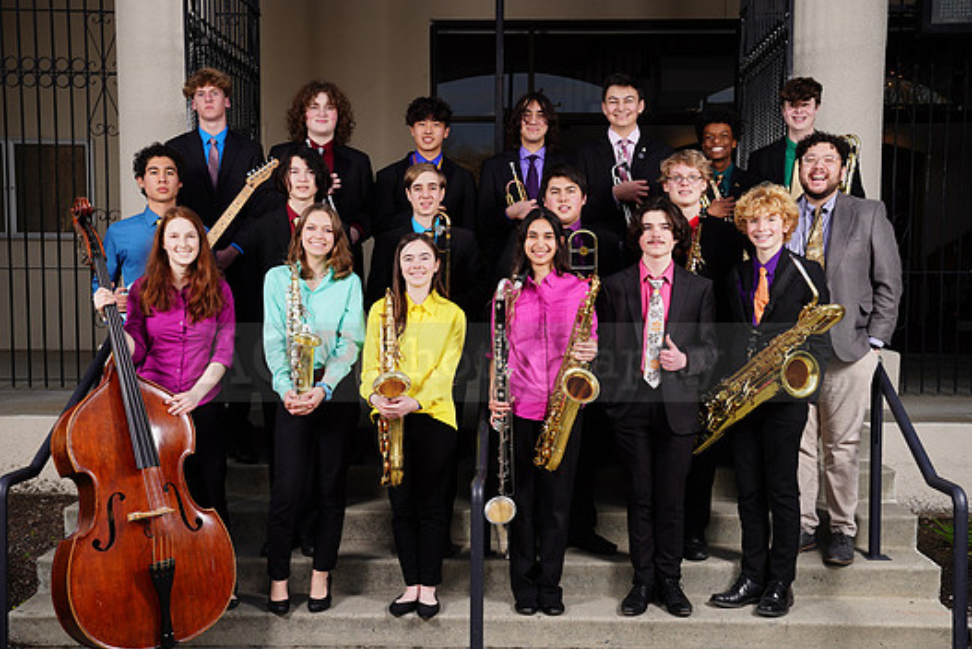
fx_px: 1189
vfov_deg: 30.5
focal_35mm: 44
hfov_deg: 44.5
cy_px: 348
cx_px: 498
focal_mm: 40
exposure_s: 1/200
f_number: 6.3
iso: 100
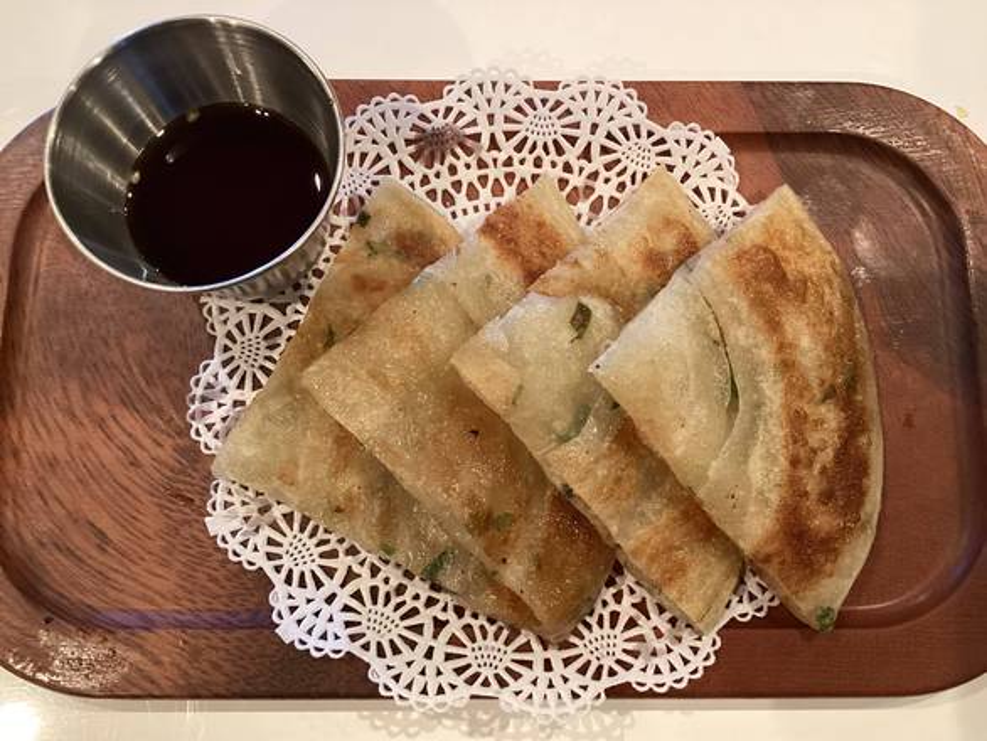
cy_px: 370
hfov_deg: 58.3
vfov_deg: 45.5
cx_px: 494
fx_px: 884
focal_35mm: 31
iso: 320
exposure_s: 1/60
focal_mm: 3.3
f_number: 2.4
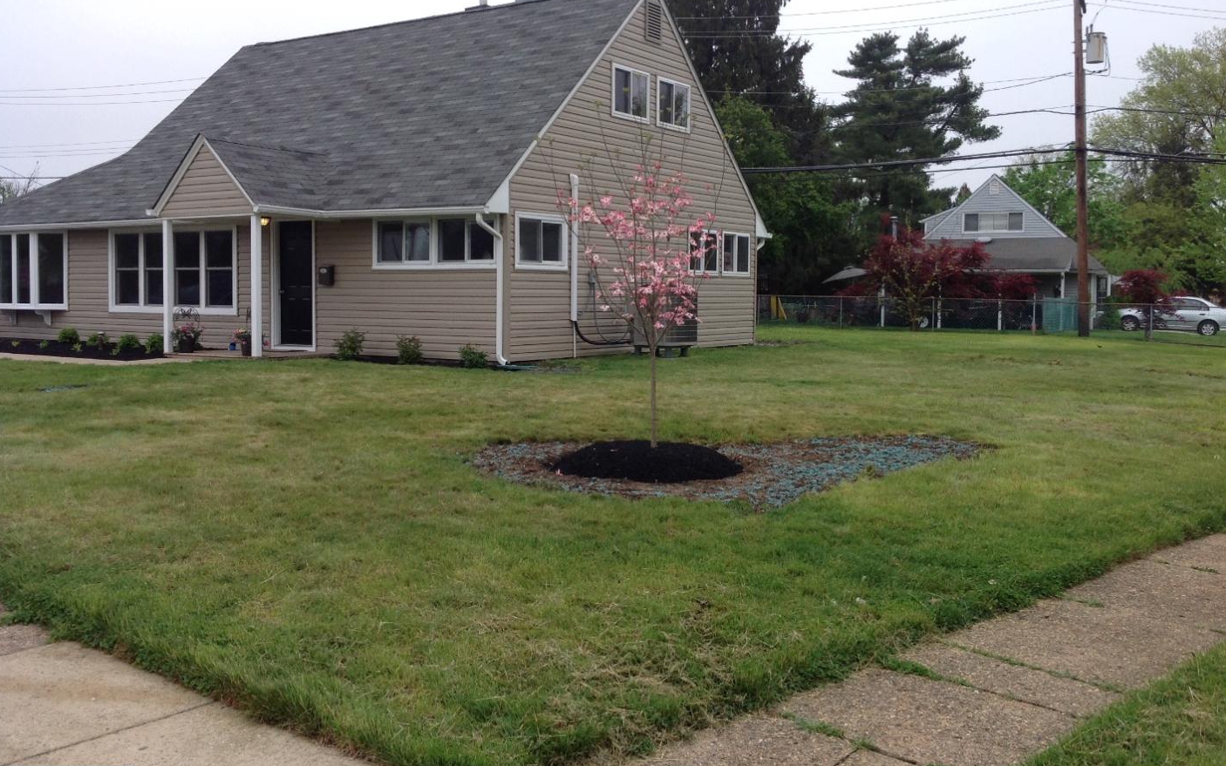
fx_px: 1270
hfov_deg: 51.5
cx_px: 610
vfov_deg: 33.6
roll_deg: -0.9
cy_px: 347
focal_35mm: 38
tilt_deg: -0.4
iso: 50
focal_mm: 4.28
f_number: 2.4
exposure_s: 1/775
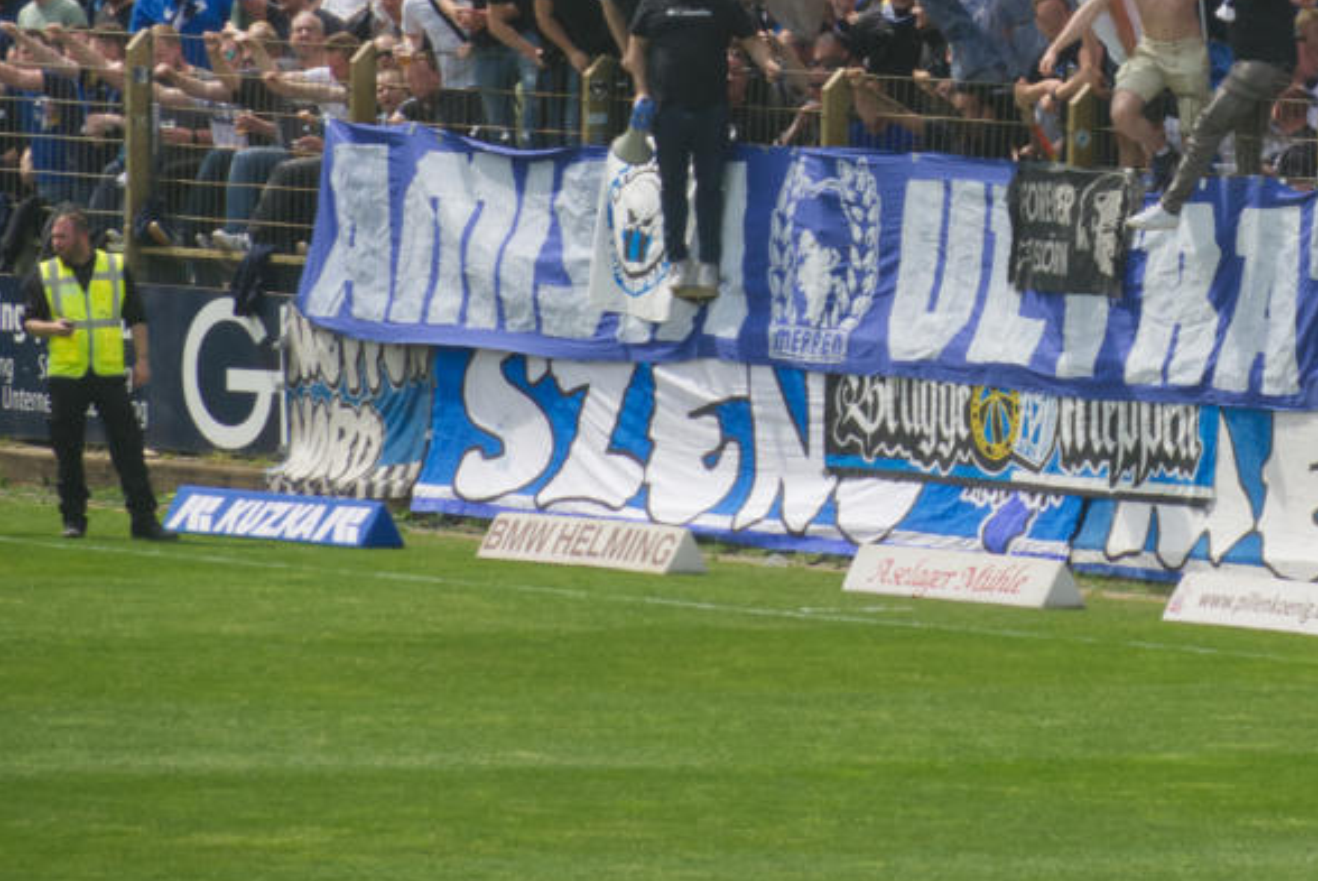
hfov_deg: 2.9
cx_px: 1199
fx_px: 26232
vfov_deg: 1.9
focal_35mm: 716
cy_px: 13
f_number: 7.1
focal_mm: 128.6
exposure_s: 1/640
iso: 200
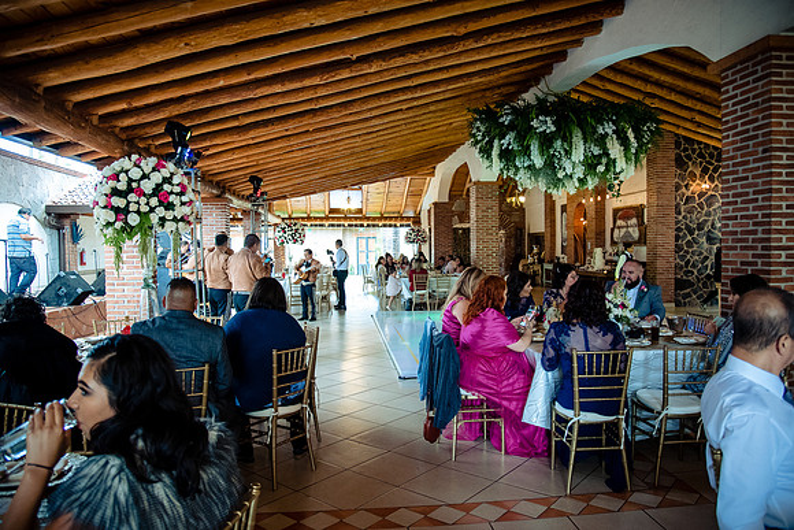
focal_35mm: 25
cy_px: 265
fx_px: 550
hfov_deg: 71.6
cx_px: 397
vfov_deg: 51.4
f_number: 4
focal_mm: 24
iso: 3200
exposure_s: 1/160
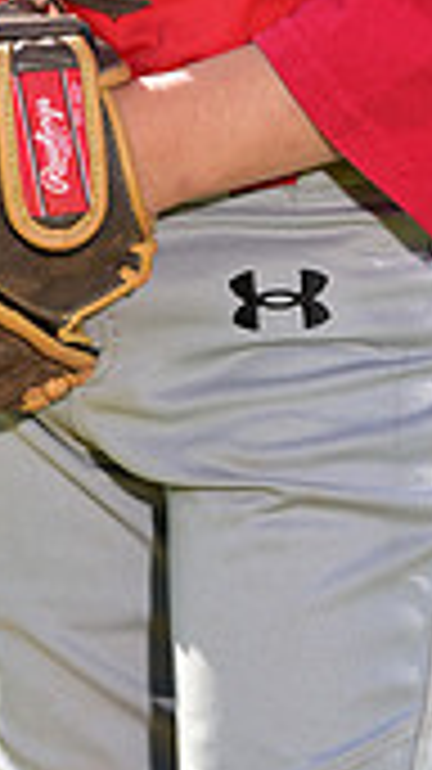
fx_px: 9402
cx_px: 164
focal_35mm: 461
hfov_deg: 2.6
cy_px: -441
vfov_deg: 4.7
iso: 80
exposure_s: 1/250
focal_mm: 130
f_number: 5
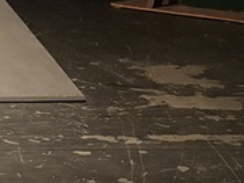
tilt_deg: -6.8
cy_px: -27
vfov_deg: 9.9
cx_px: -363
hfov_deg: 11.0
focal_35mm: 148
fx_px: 1043
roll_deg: +1.1
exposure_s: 1/60
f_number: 1.6
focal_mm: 5.96
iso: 500
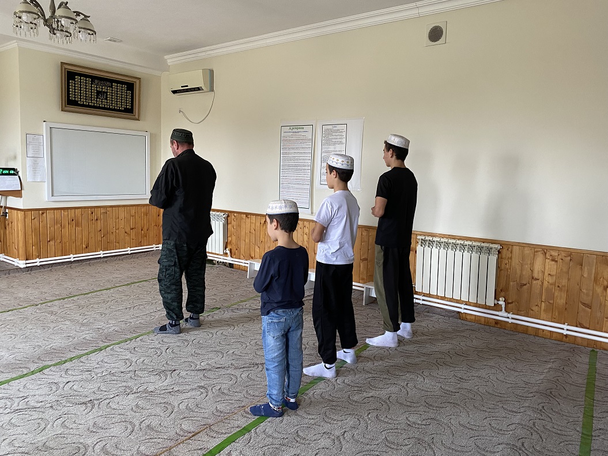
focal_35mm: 26
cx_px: 304
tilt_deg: -6.0
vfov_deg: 53.1
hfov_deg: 67.3
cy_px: 228
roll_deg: -2.4
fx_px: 457
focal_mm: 4.25
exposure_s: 1/60
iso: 160
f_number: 1.8
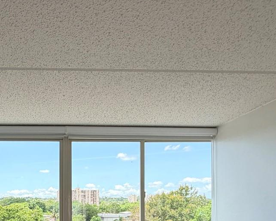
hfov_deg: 49.2
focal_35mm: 34
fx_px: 278
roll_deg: +1.3
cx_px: 48
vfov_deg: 39.6
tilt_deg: +0.7
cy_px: 206
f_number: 2.2
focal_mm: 2.22
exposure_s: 1/237
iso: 40
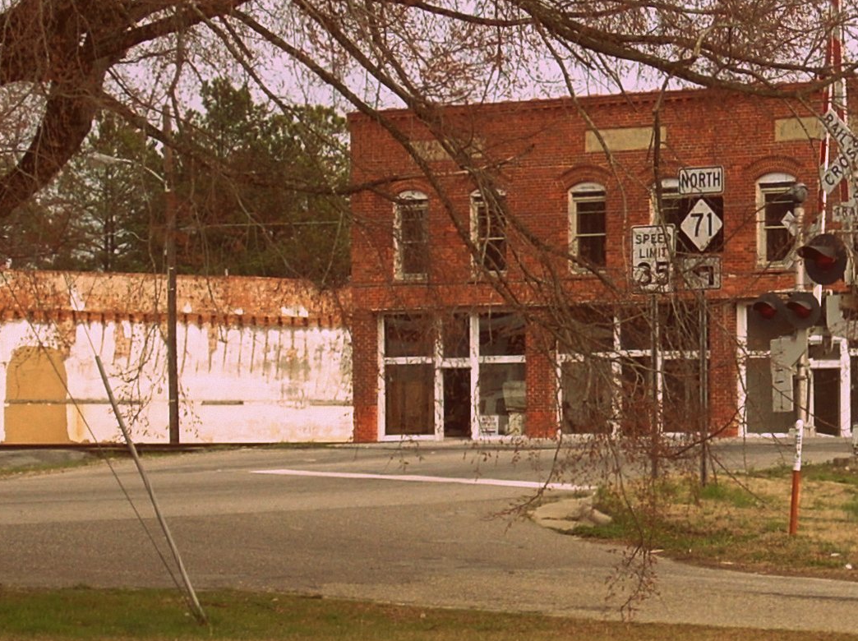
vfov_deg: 7.9
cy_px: 288
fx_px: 4653
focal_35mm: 188
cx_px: 778
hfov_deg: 10.5
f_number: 4.2
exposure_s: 1/250
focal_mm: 12.8
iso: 64
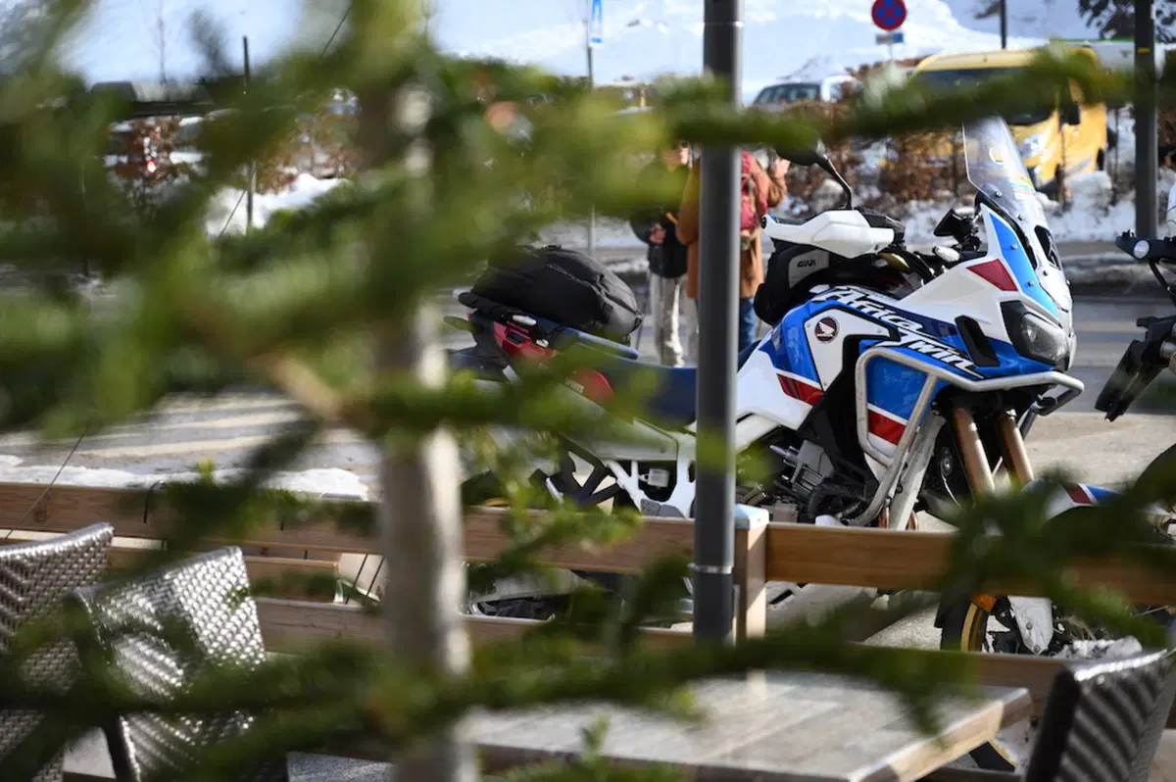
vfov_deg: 19.4
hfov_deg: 28.9
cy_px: 391
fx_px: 2285
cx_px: 588
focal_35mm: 70
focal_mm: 70
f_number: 4
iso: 250
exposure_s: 1/1000
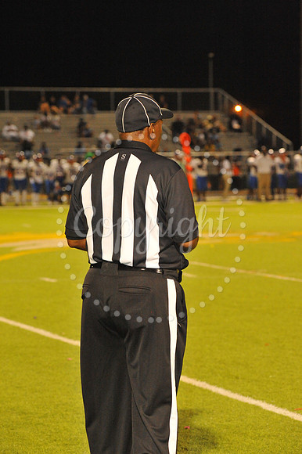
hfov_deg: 10.1
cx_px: 151
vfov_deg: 15.2
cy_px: 227
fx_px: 1701
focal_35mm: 135
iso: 6400
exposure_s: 1/160
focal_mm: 135
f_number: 6.3
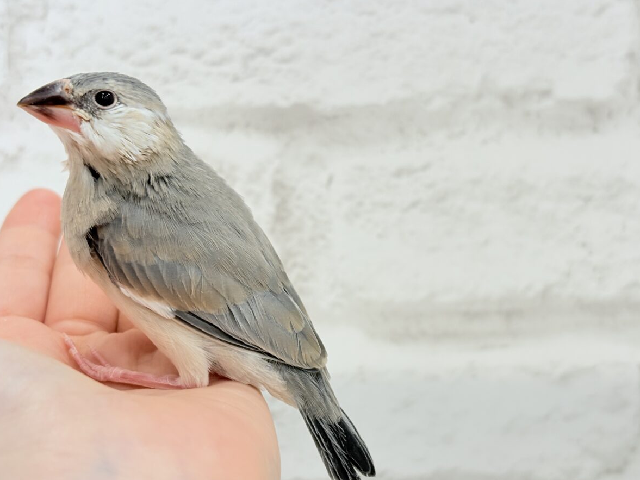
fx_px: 980
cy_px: 242
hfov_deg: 36.2
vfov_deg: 27.5
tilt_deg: -7.2
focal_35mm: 53
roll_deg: +1.3
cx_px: 320
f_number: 1.6
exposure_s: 1/100
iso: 80
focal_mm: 5.96
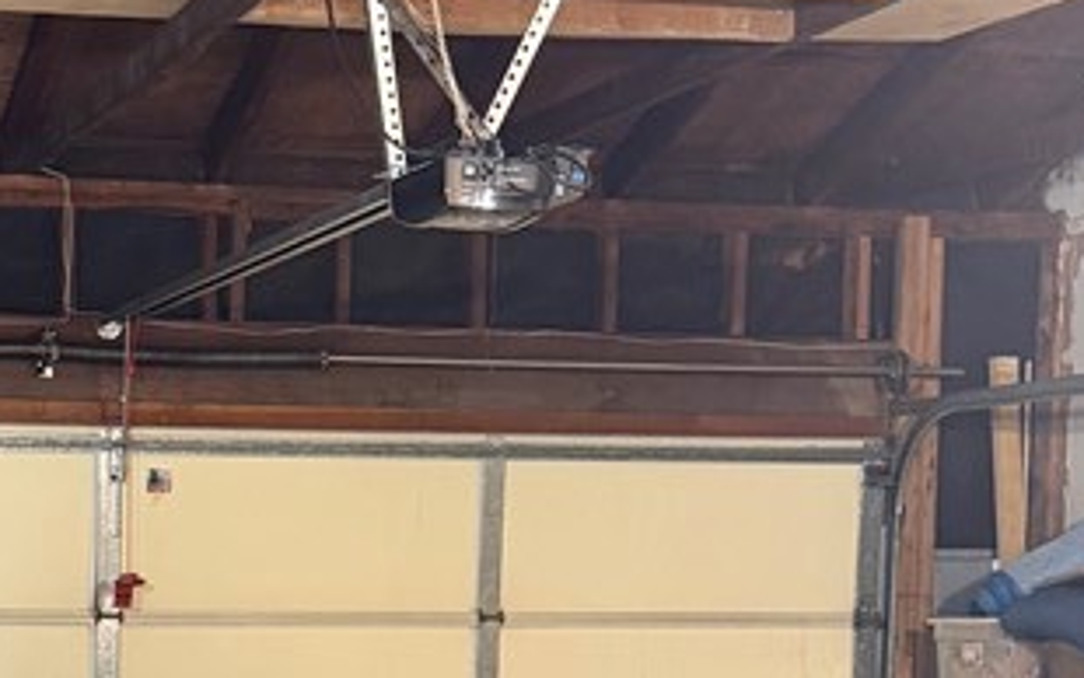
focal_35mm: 84
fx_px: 2482
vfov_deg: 15.1
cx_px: 126
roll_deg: +0.5
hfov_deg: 24.0
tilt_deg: -4.4
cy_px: 797
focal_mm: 6.76
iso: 400
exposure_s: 1/60
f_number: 1.78
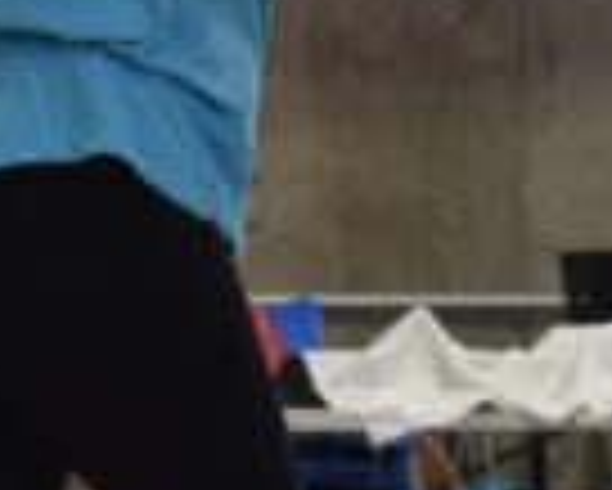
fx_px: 10559
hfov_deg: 3.3
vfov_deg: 2.7
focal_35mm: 583
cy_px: -223
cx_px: 540
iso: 800
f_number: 5.6
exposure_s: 1/250
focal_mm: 55
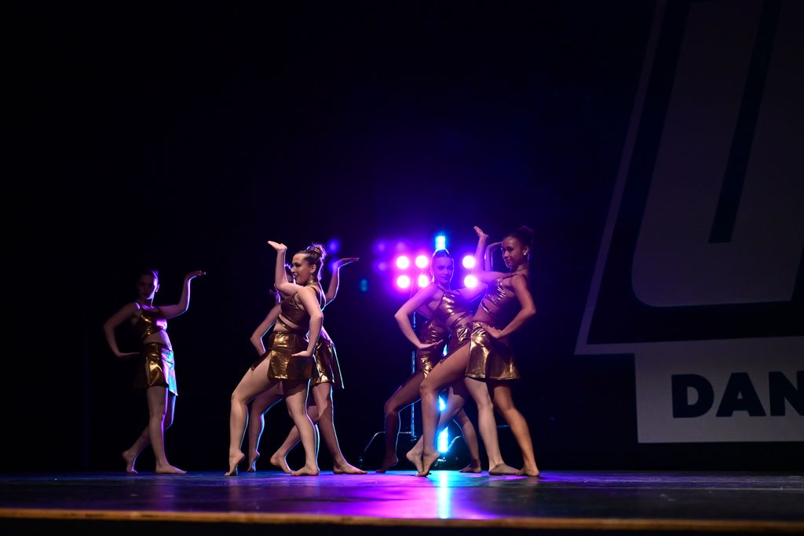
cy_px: 268
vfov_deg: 19.5
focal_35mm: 70
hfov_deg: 28.8
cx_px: 402
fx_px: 1563
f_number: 4
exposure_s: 1/800
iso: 6400
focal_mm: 70
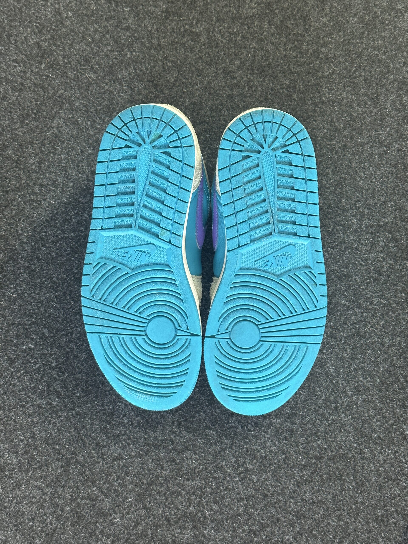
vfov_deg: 39.7
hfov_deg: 30.3
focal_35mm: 48
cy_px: 272
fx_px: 754
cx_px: 204
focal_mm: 6.86
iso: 200
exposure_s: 1/33
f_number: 1.78
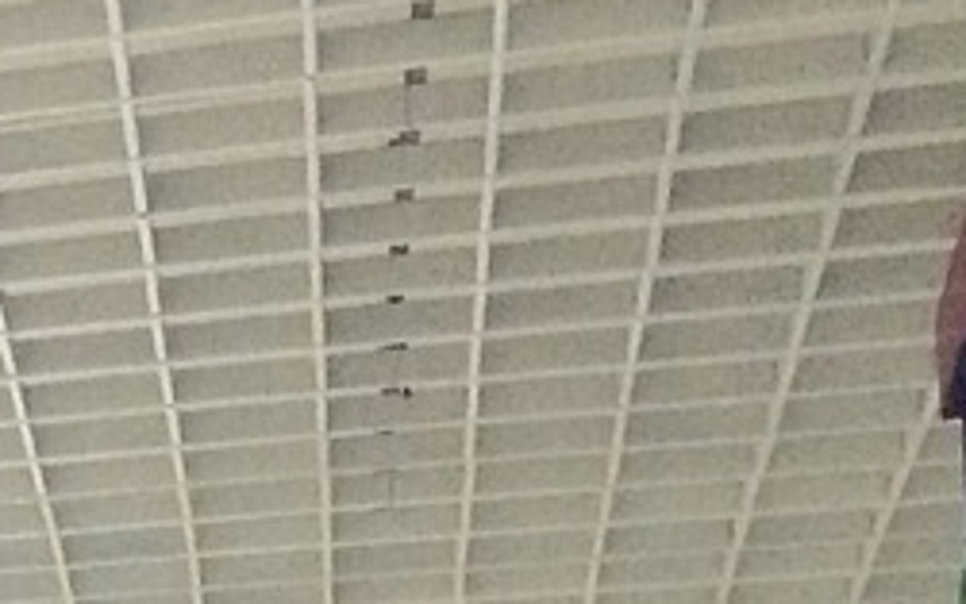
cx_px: -1228
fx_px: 4134
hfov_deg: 11.4
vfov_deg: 8.0
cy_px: 1220
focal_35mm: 157
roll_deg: -1.2
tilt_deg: +6.6
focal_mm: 4.15
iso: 320
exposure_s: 1/17
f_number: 2.2
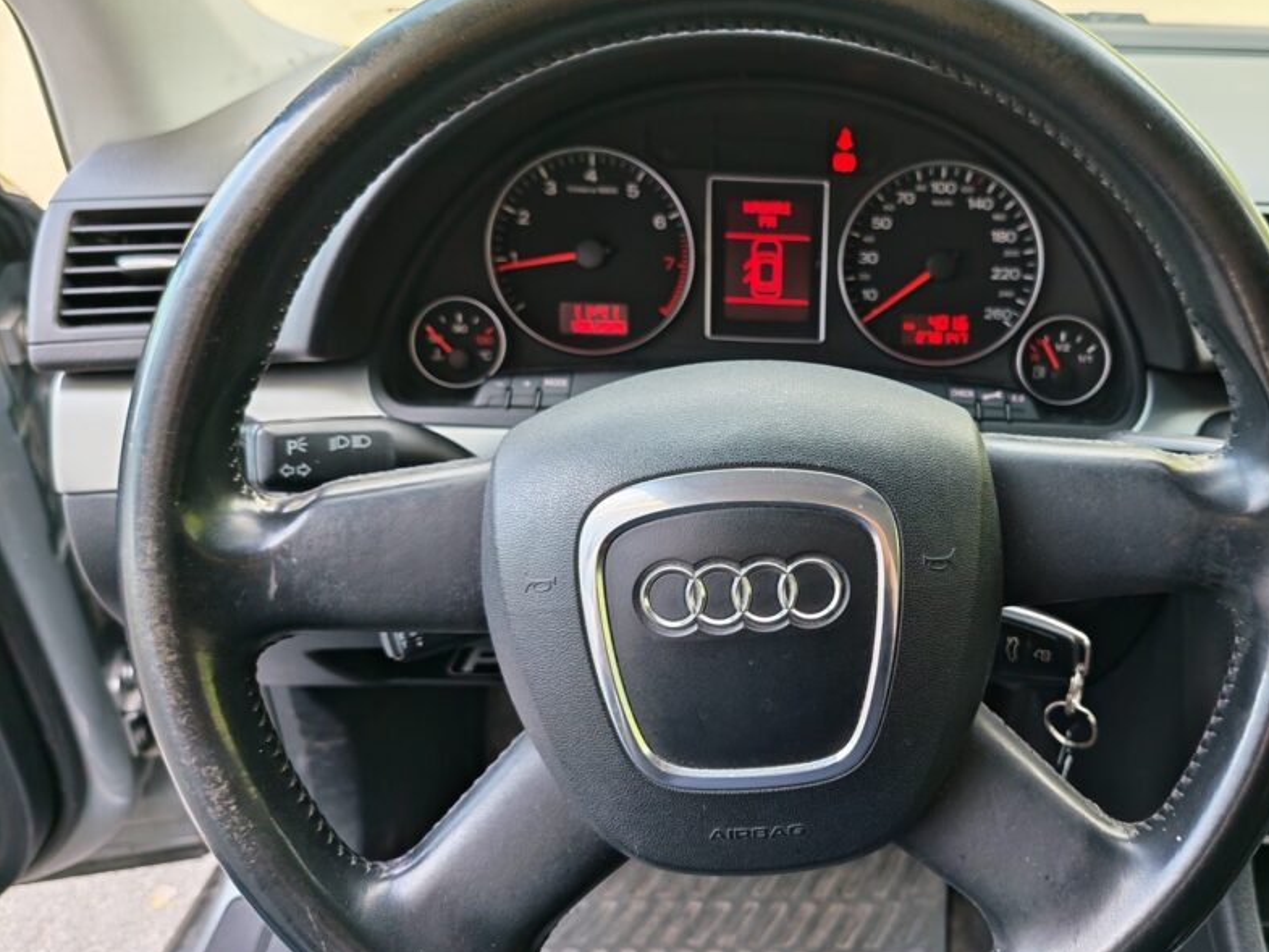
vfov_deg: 46.8
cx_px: 826
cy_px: 508
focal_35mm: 30
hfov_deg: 58.8
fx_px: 1100
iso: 50
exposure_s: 1/140
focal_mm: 5.4
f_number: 1.6
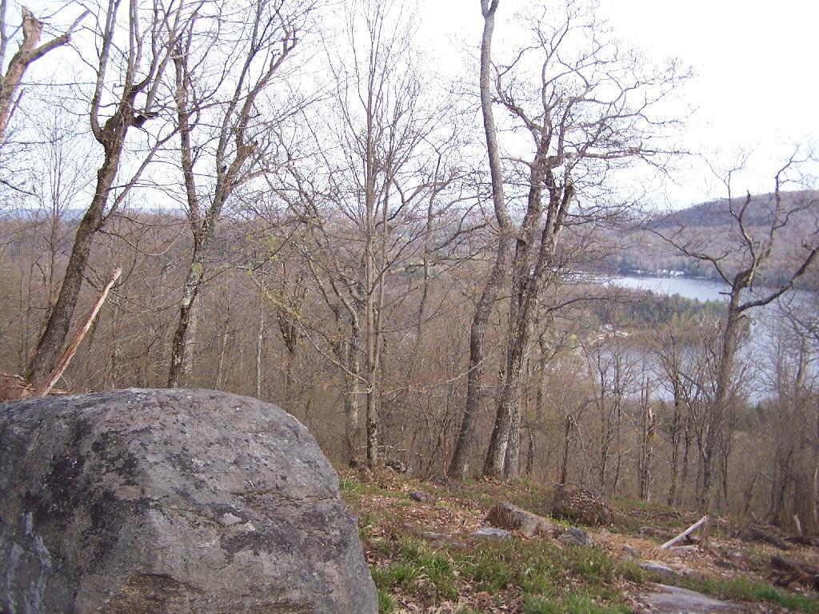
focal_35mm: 38
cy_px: 307
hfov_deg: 49.0
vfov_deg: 37.7
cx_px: 410
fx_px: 899
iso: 80
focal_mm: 6.3
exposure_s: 1/200
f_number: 2.8
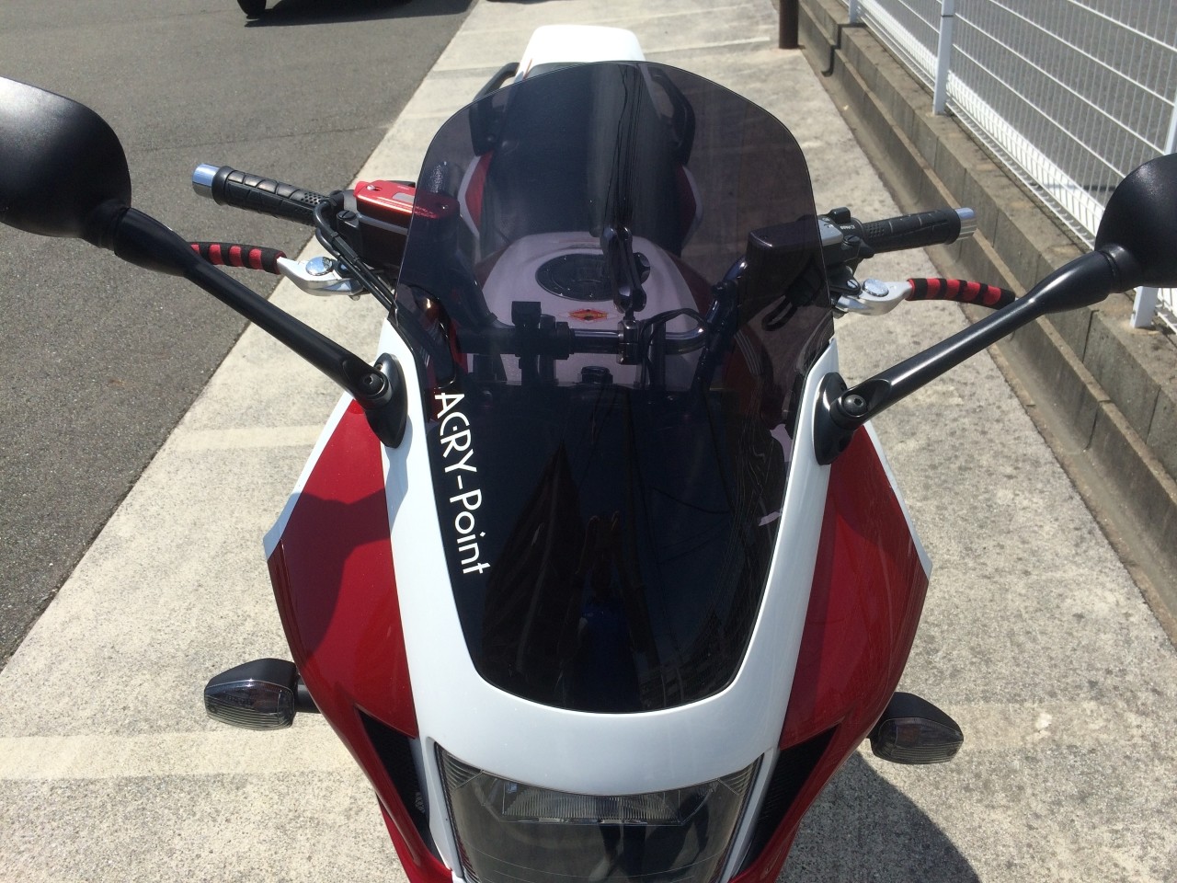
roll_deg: +4.4
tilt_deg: -32.3
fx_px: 986
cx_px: 588
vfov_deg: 48.2
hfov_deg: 61.7
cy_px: 442
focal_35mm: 29
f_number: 2.2
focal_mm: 4.15
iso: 32
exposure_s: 1/2933
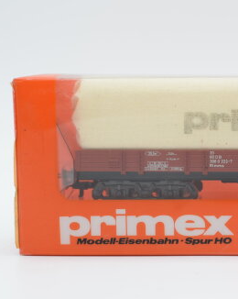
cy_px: 161
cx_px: 263
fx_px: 802
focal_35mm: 91
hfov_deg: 16.4
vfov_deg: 21.1
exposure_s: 1/125
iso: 500
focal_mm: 35
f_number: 8
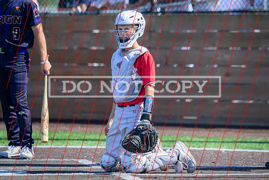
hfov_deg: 8.8
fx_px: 1742
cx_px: 147
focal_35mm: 233
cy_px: 94
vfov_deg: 5.9
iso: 720
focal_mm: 175
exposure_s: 1/3200
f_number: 3.2
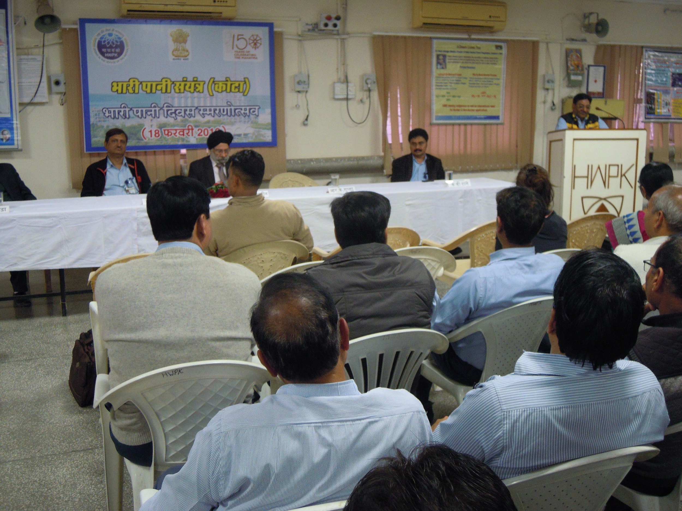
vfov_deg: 39.7
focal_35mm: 36
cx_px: 341
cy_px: 256
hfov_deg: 51.4
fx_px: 709
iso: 280
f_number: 3
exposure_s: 1/40
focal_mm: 6.4
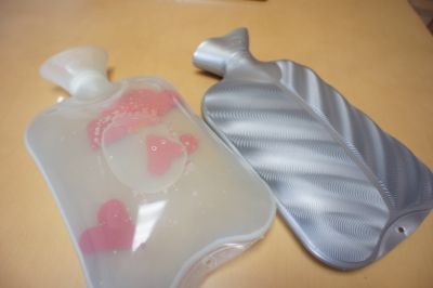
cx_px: 216
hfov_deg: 73.8
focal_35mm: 24
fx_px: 288
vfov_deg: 53.1
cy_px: 144
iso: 200
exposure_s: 1/30
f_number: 3.2
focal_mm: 16
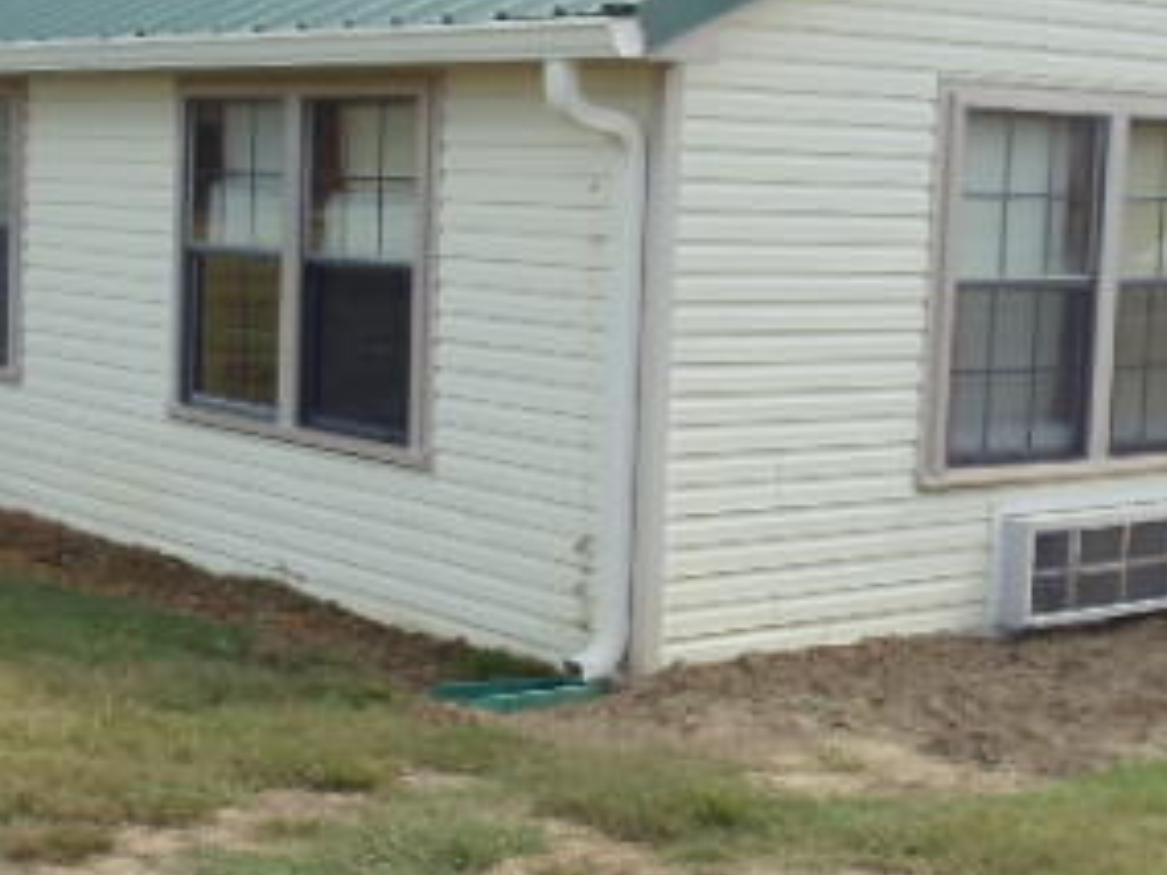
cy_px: 464
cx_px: 456
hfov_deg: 19.8
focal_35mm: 99
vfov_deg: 14.9
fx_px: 3338
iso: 80
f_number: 7.1
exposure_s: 1/125
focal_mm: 6
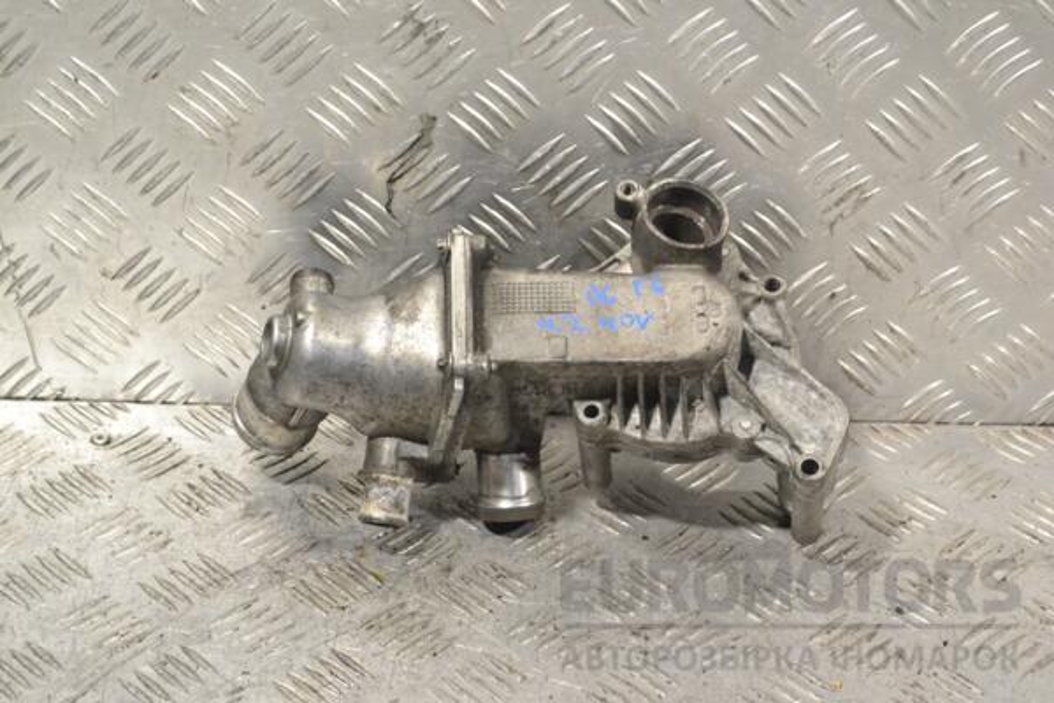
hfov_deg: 24.6
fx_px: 2415
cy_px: 352
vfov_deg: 16.6
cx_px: 527
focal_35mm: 82
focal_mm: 55
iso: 3200
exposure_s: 1/200
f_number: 7.1
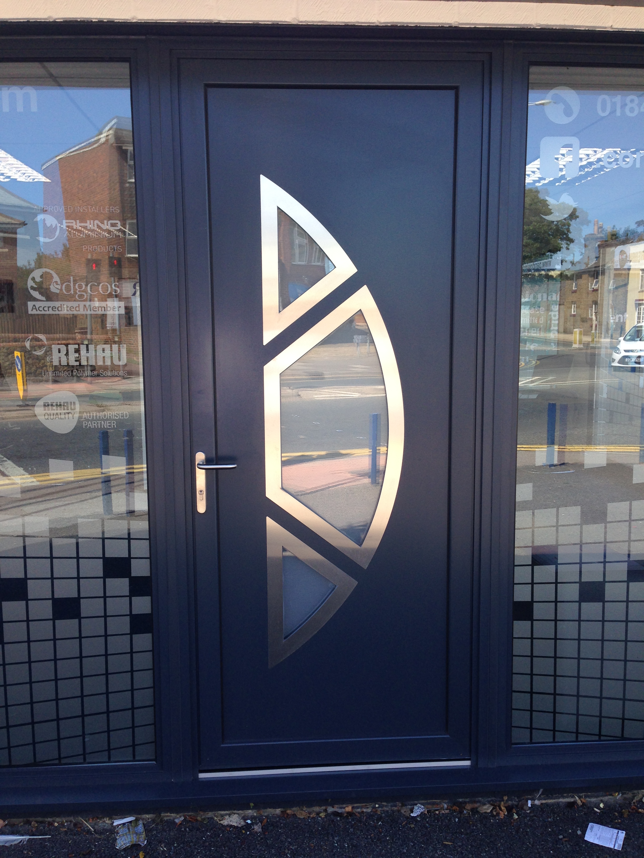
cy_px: 429
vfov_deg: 55.4
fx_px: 819
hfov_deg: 42.9
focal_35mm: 33
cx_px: 322
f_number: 2.4
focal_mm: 4.12
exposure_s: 1/303
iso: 50
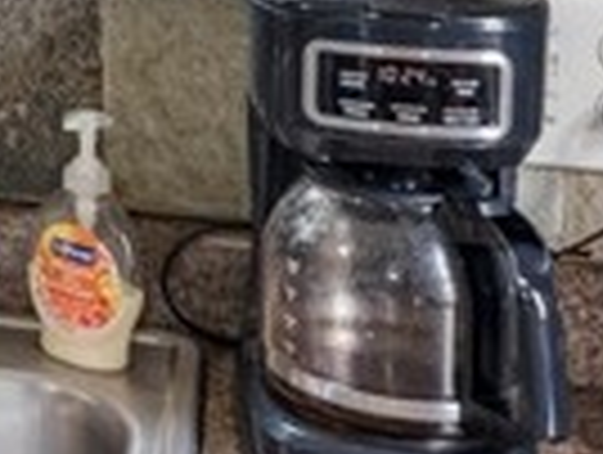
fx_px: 1902
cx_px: -387
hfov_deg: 16.0
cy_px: -420
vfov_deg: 12.2
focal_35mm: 109
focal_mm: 14
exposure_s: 1/10
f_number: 5.6
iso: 200
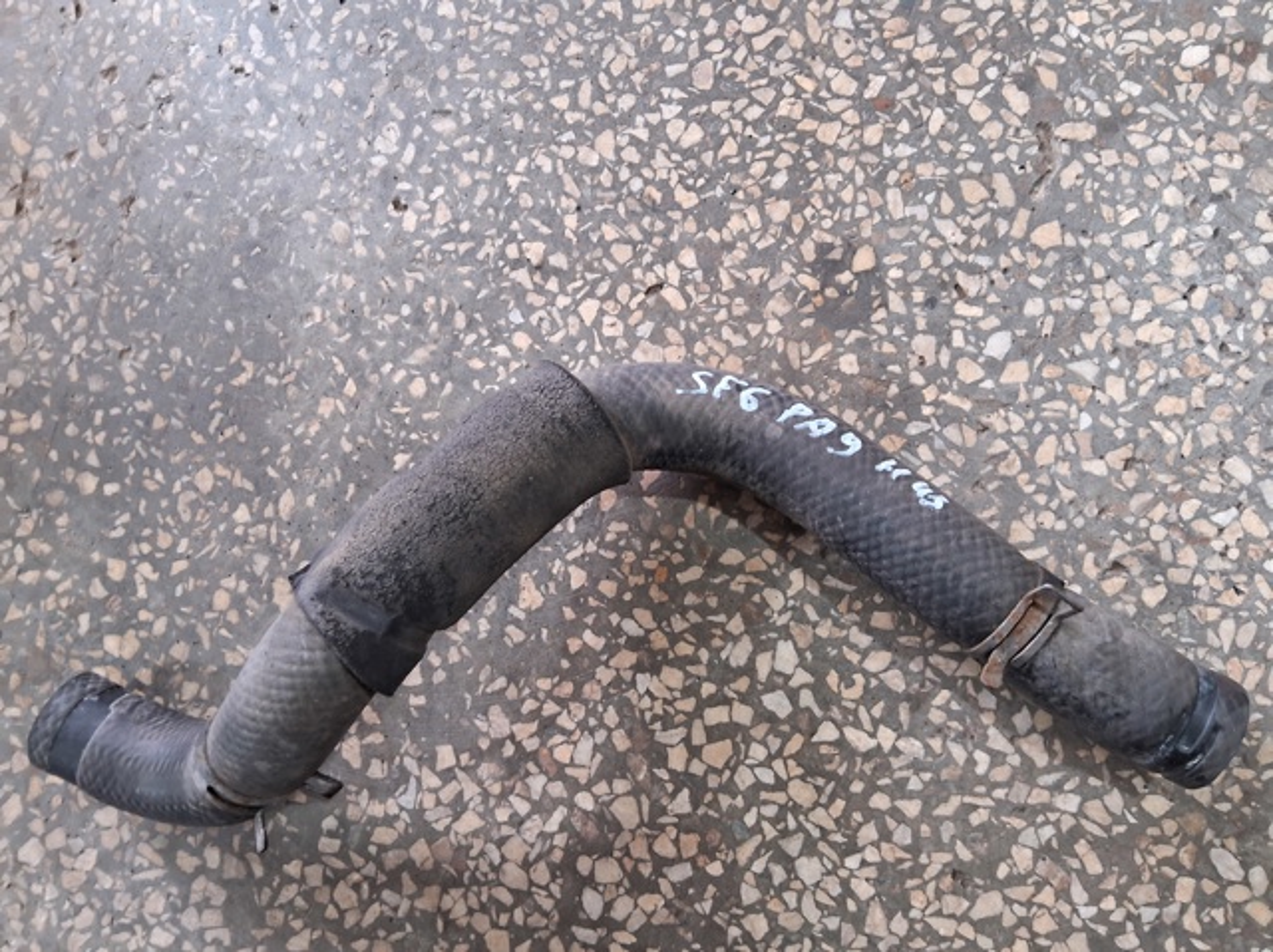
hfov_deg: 67.3
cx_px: 636
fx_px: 955
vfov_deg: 53.0
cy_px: 476
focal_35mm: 26
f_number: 1.8
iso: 500
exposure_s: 1/33
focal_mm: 3.98
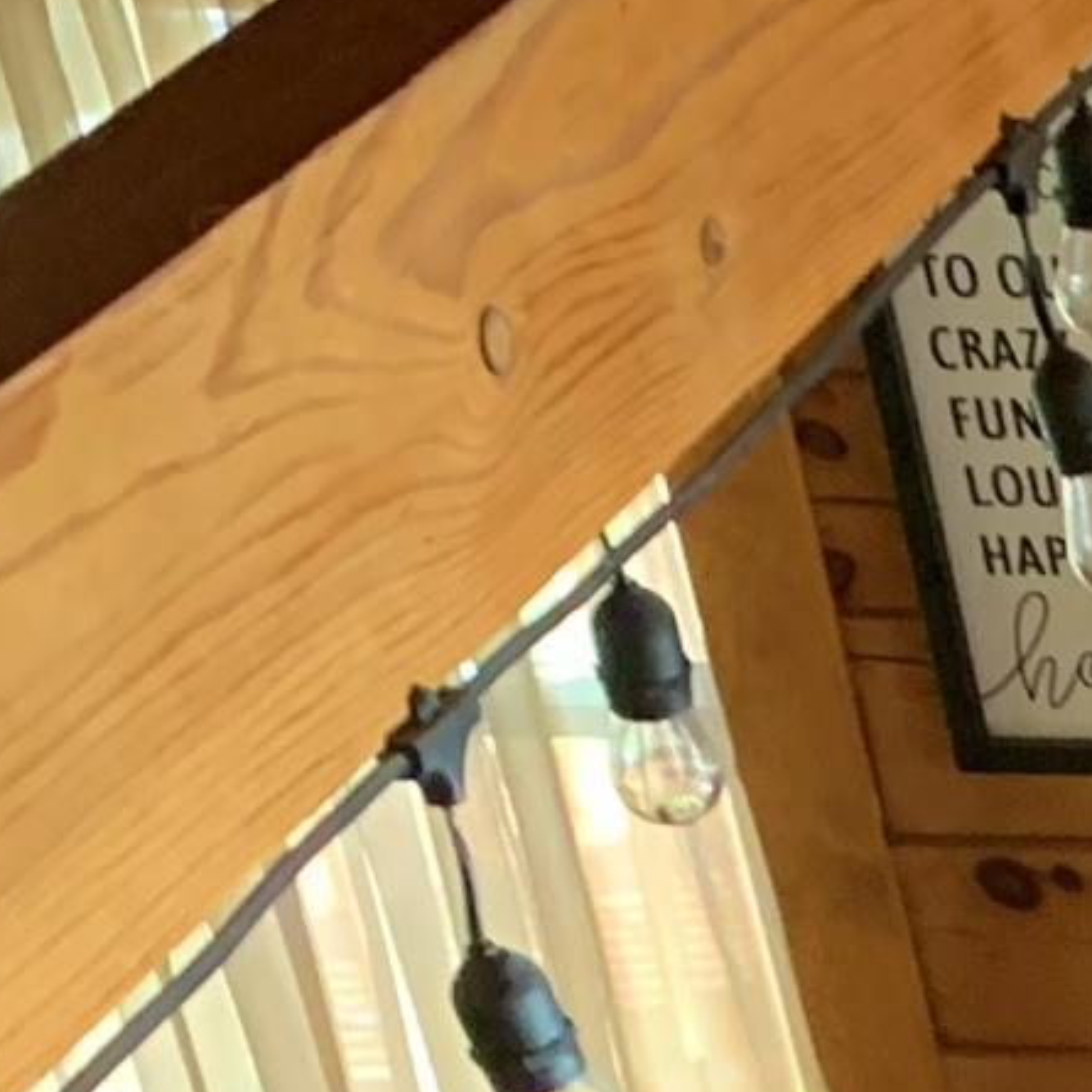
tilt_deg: -36.7
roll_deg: +0.2
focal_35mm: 155
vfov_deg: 10.4
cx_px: 2979
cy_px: 2115
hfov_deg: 9.5
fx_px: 5532
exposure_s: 1/60
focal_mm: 4.25
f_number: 1.8
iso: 200
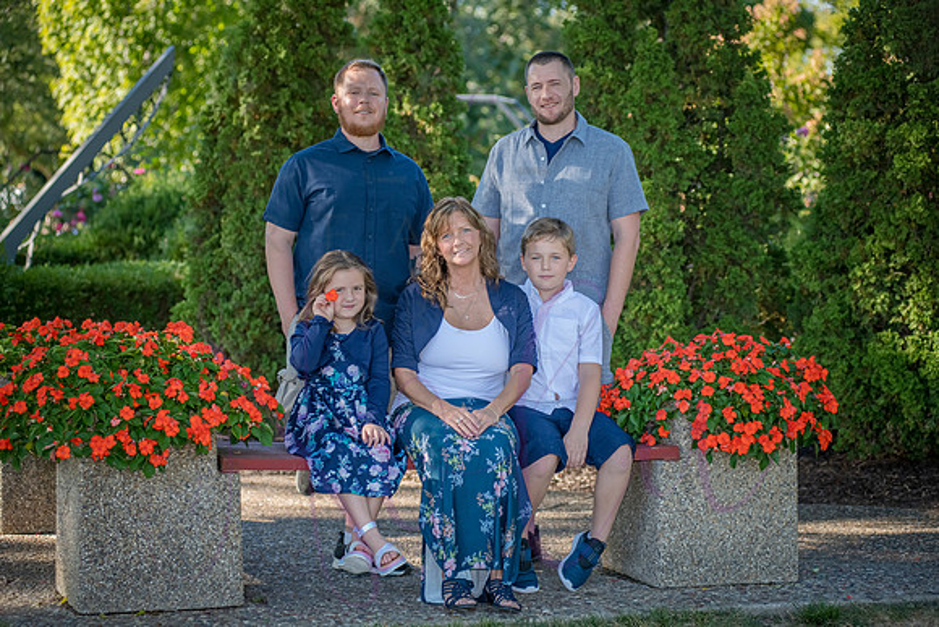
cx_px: 470
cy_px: 314
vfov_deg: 15.9
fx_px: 2244
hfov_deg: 23.6
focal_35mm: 86
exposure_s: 1/400
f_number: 4
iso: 400
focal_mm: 86
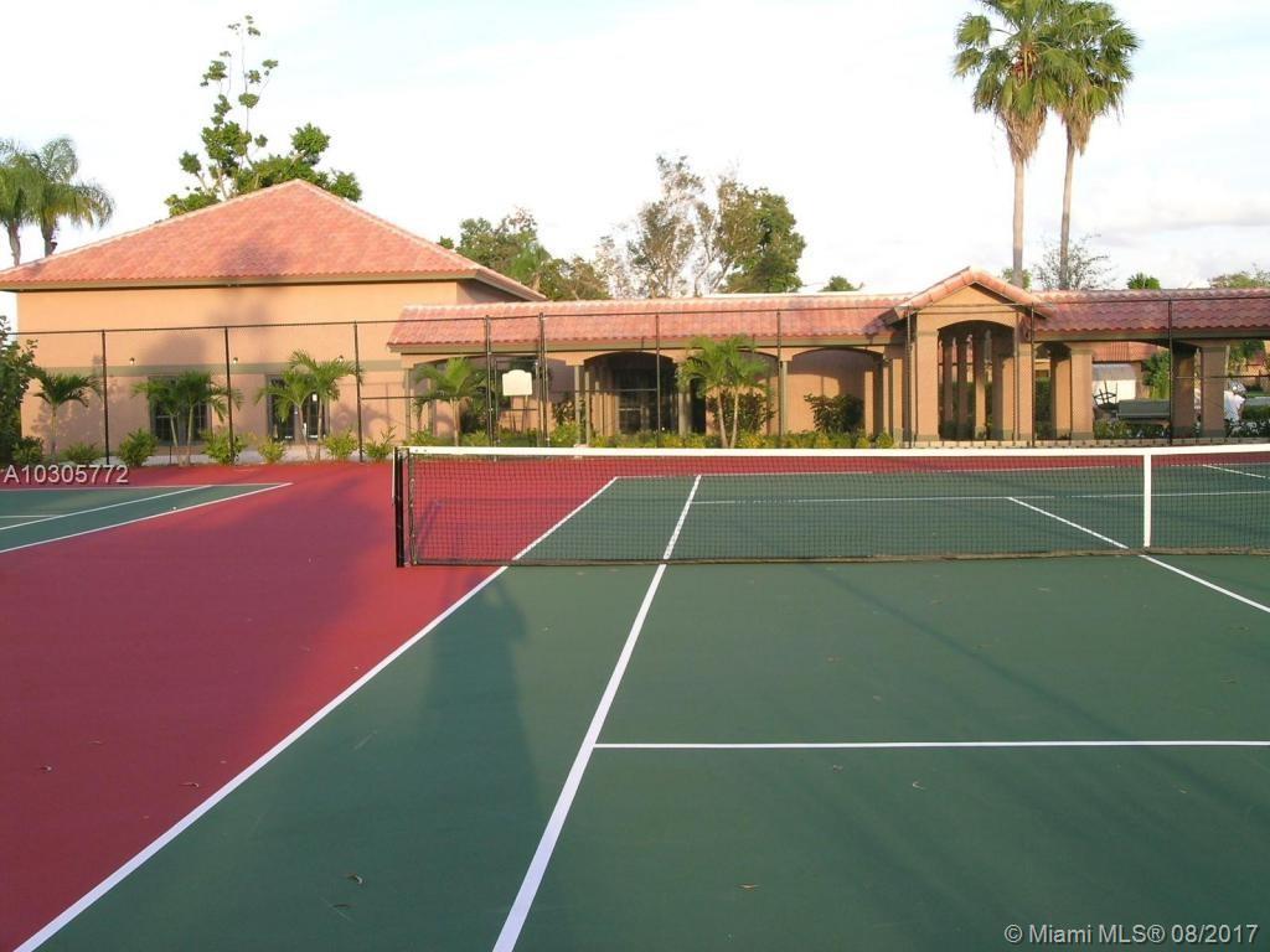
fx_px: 1541
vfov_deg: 34.3
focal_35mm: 42
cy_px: 476
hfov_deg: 44.8
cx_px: 635
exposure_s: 1/113
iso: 50
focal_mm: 8.7
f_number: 5.1
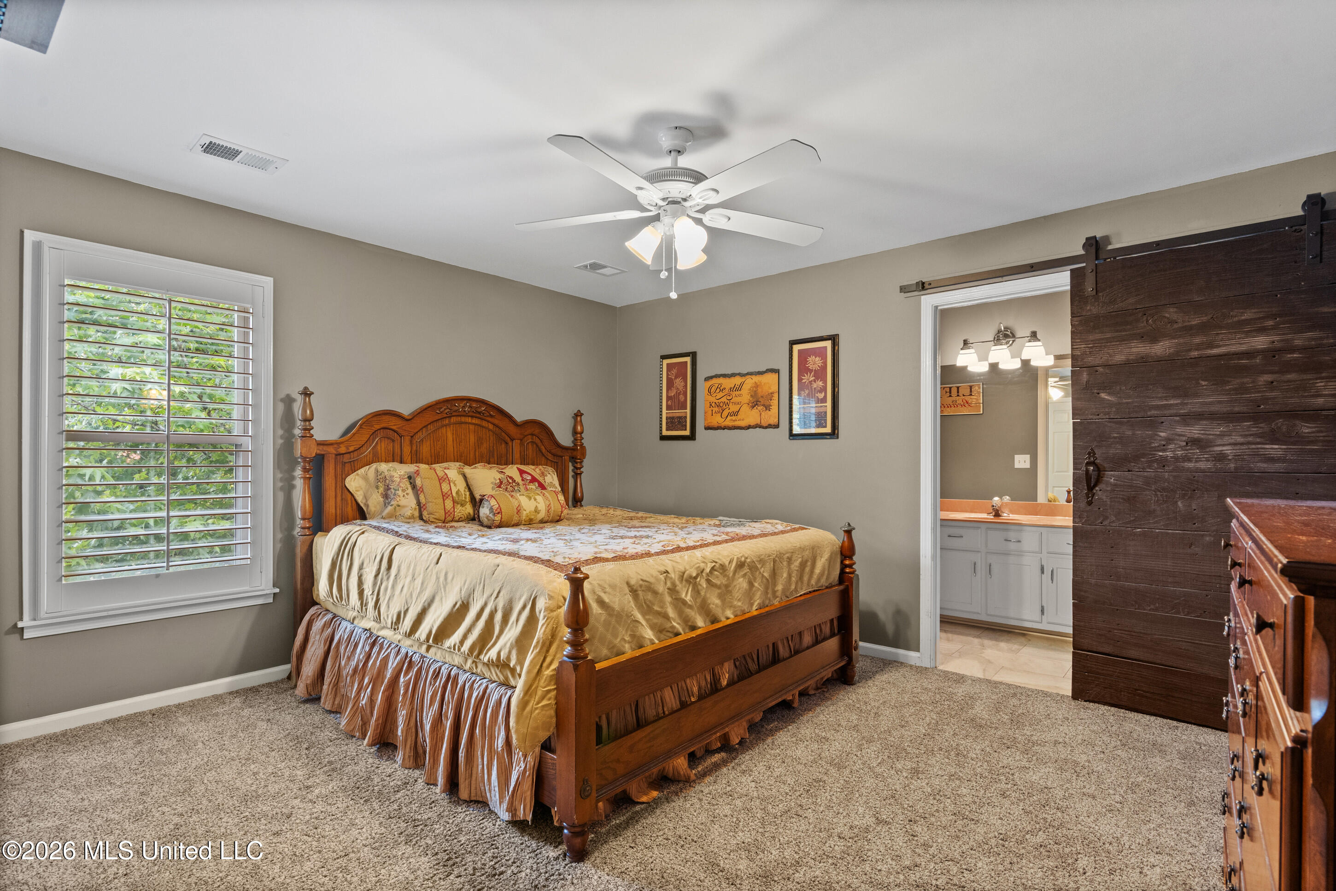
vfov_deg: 70.5
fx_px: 631
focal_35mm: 17
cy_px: 446
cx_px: 668
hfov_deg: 93.3
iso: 800
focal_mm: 17
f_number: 9
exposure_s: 1/2
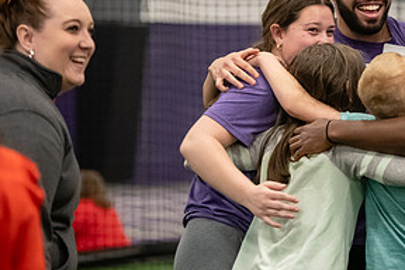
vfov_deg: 5.9
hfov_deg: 8.8
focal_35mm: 234
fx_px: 2632
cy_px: 77
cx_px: 391
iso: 4000
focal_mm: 116
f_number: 3.2
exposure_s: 1/320
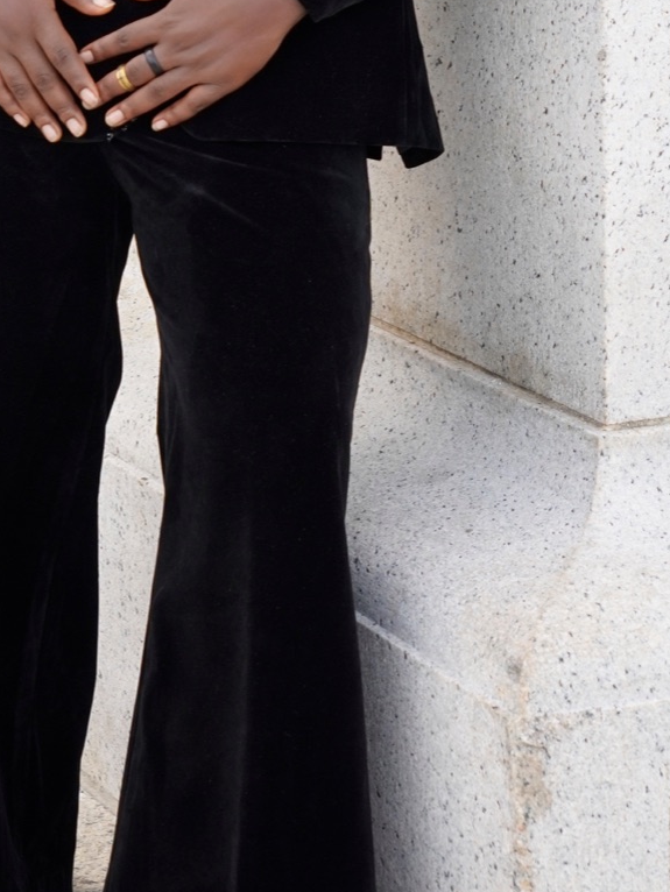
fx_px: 3290
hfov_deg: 11.6
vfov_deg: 15.1
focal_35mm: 128
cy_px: -92
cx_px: 153
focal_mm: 30.8
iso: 250
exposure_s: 1/200
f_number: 4
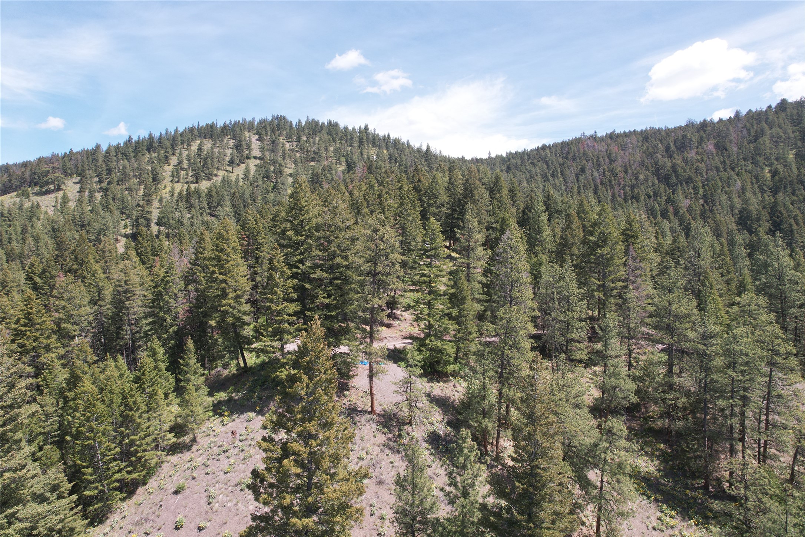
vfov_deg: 57.2
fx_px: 492
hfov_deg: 78.6
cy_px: 268
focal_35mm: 22
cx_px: 402
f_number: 2.8
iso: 130
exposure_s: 1/60
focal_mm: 8.38
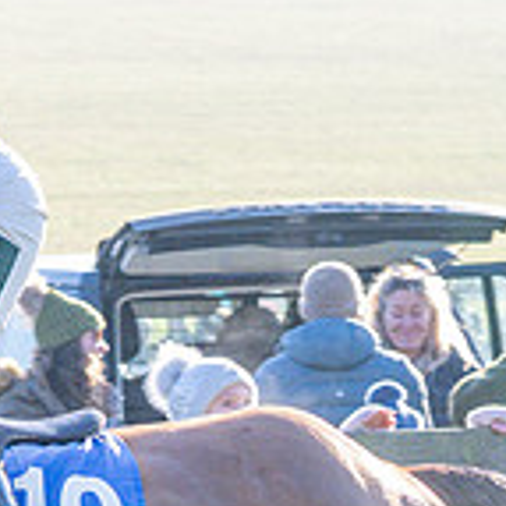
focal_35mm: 411
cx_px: 401
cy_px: 759
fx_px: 6797
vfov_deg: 4.2
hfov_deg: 4.3
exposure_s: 1/1000
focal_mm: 55
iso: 640
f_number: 4
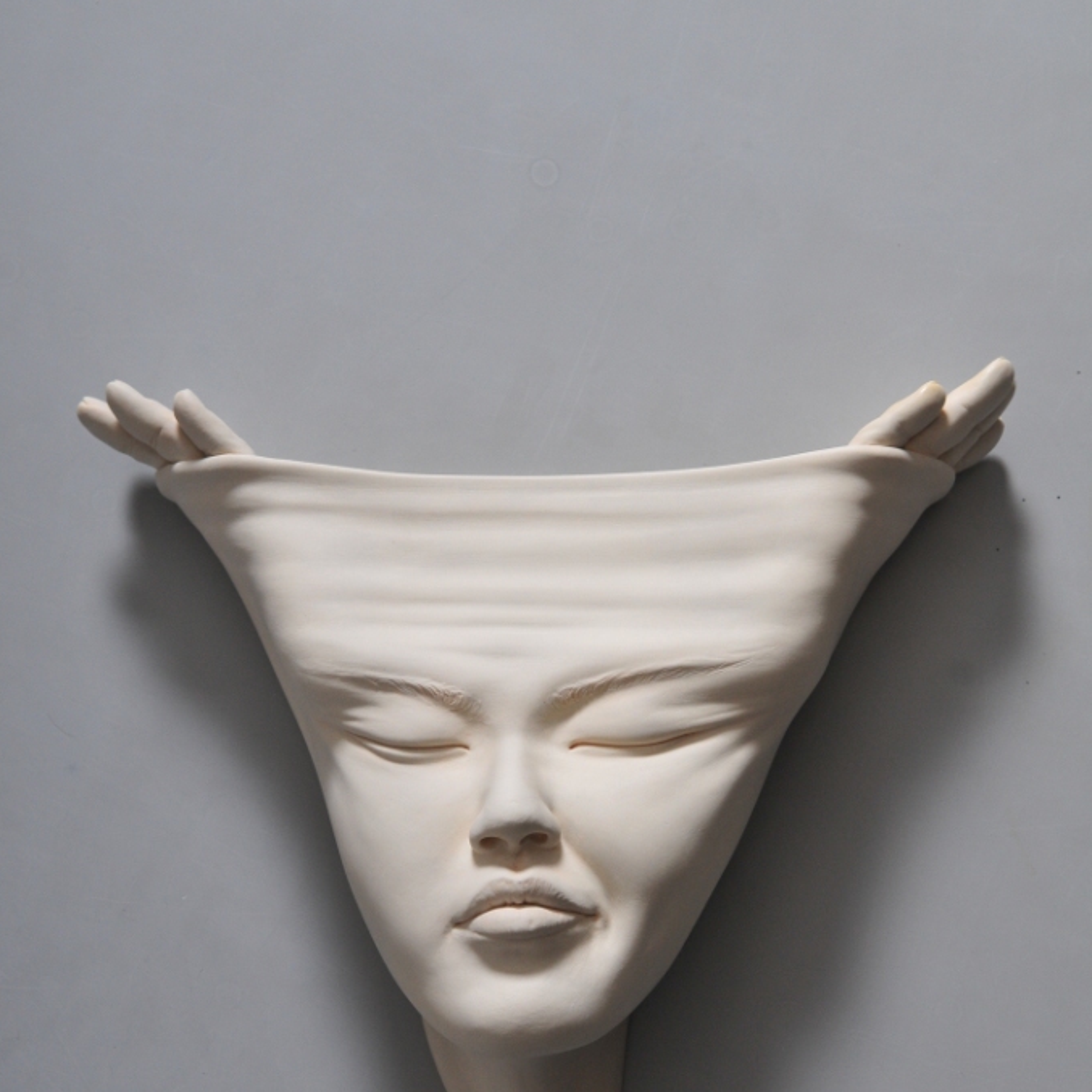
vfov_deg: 22.3
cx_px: 547
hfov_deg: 22.5
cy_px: 798
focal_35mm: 77
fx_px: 2748
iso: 400
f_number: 7.1
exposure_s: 1/200
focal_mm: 40
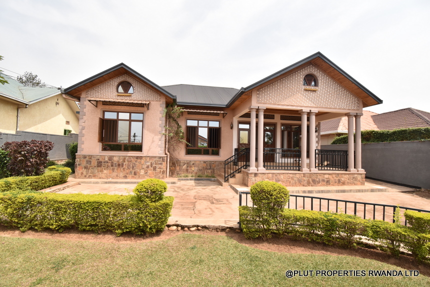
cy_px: 144
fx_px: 179
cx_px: 215
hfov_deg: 100.4
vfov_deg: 77.4
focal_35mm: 15
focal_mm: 10
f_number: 8
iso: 500
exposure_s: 1/750
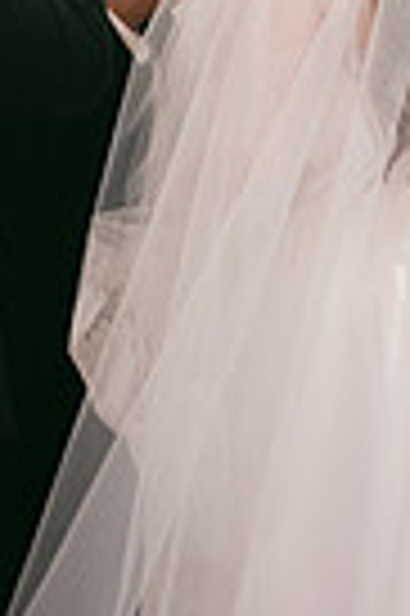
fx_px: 5908
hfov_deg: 4.0
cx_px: 297
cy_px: -234
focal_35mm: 345
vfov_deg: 5.9
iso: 800
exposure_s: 1/200
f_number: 1.4
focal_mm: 105
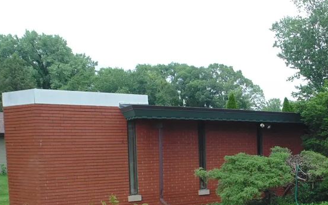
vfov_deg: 29.0
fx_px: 384
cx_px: 275
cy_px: 173
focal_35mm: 43
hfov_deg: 43.4
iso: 80
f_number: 3.1
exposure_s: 1/125
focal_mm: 4
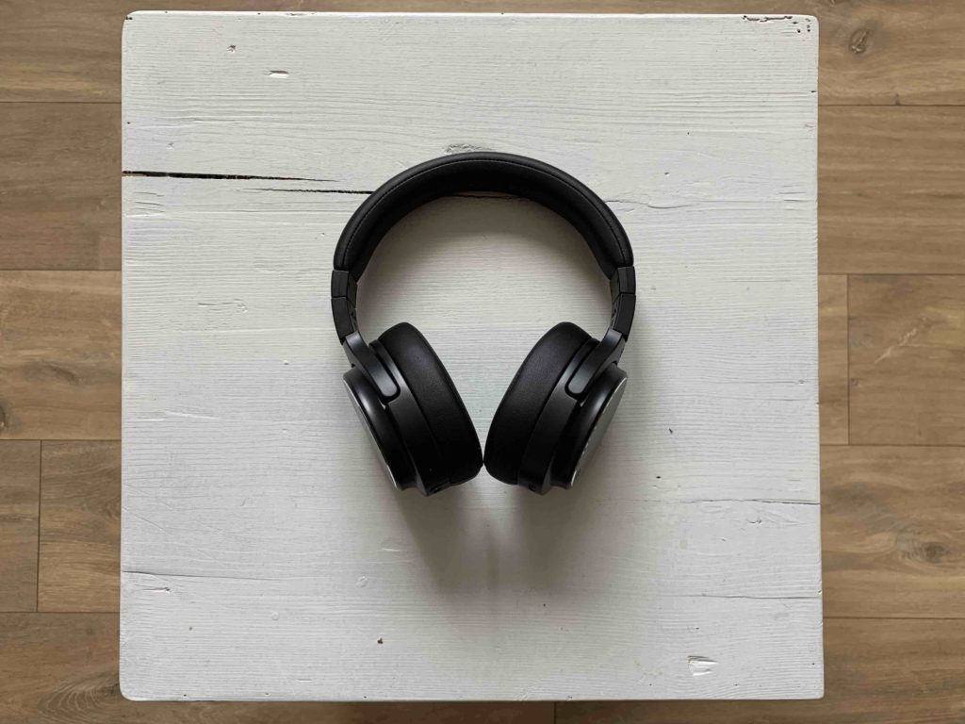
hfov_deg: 67.3
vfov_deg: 53.1
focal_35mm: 26
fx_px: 725
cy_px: 362
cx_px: 482
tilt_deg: -88.9
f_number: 1.8
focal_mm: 4.25
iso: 80
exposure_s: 1/121
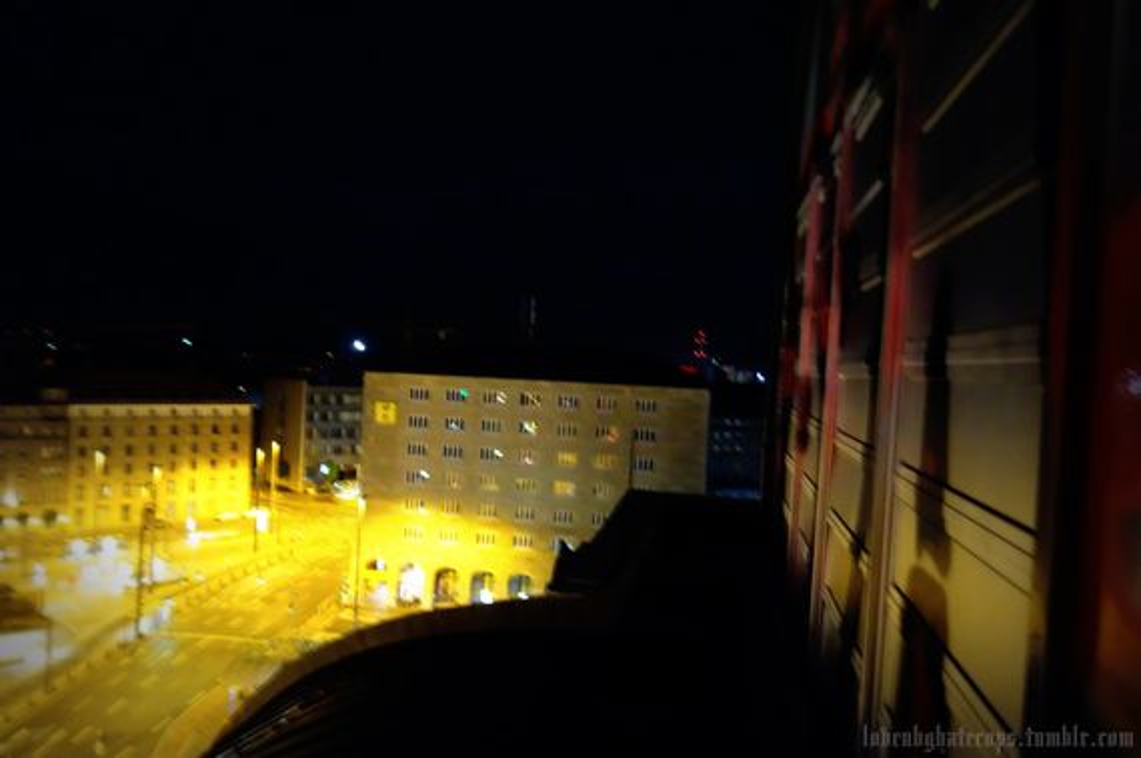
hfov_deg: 65.5
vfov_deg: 46.3
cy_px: 379
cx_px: 570
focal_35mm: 28
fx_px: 887
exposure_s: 1/10
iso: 3200
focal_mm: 10.4
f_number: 2.2
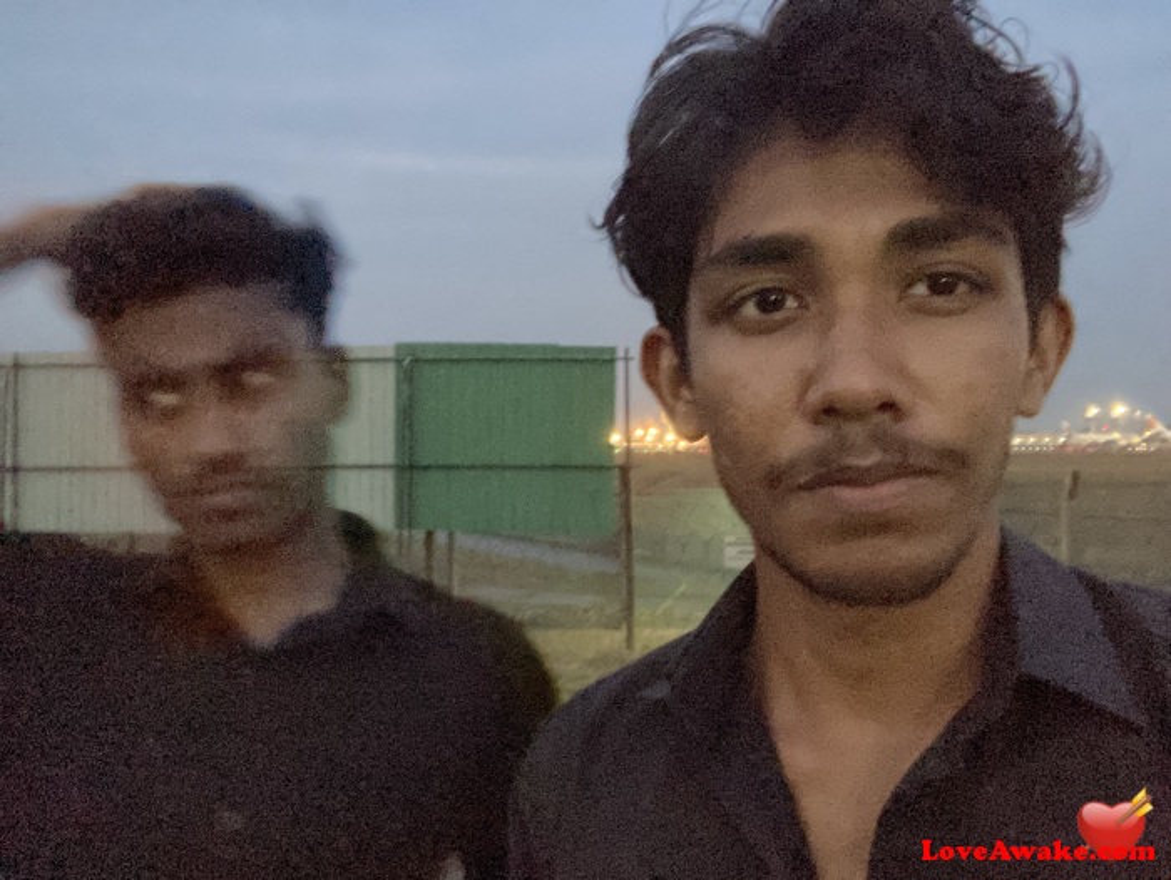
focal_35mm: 32
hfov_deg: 56.8
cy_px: 440
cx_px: 586
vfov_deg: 44.2
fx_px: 1083
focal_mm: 2.87
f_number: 2.2
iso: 2000
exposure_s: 1/17
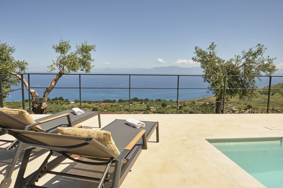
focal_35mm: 24
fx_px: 189
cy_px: 94
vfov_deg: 53.1
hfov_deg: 73.7
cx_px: 142
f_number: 16
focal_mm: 16
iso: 200
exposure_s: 1/125
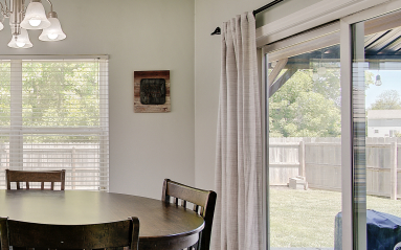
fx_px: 328
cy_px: 132
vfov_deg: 41.8
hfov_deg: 52.5
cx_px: 17
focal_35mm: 30
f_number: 9
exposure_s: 1/10
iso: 100
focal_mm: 10
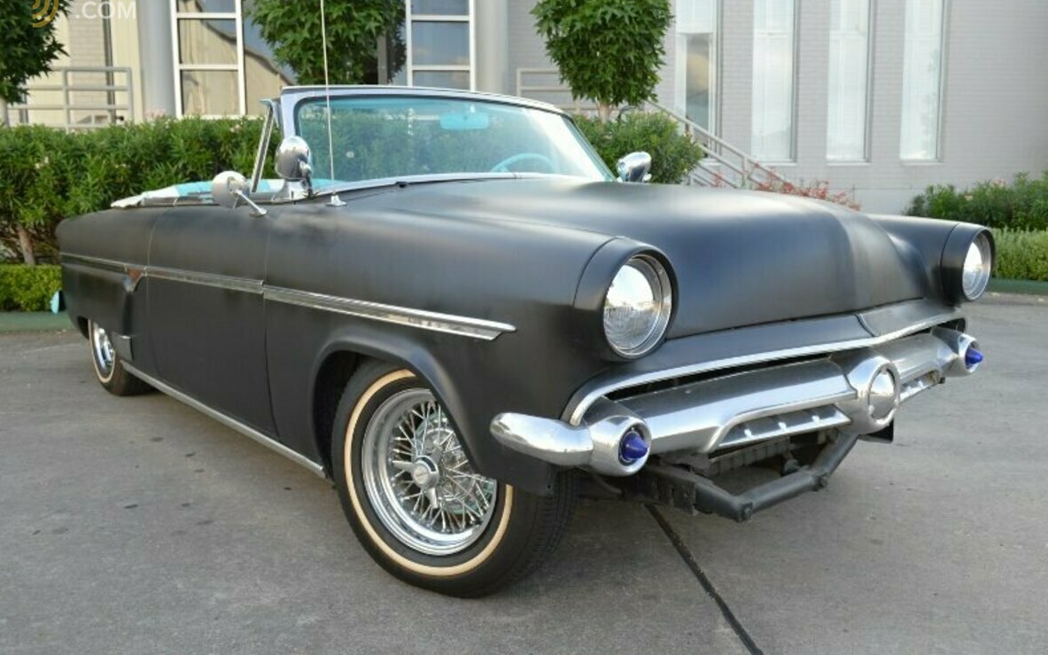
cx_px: 525
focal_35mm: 31
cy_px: 320
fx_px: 885
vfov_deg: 40.6
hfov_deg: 61.2
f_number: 5.6
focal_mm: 20
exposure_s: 1/125
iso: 220
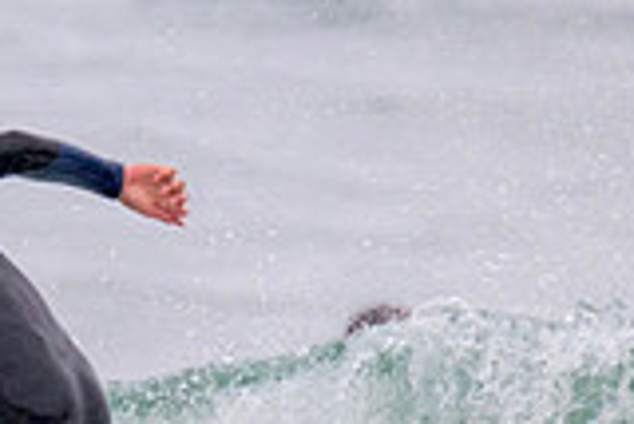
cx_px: -224
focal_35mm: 3527
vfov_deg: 0.4
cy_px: 245
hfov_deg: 0.6
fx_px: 62169
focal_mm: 800
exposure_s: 1/2000
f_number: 11
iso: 1400
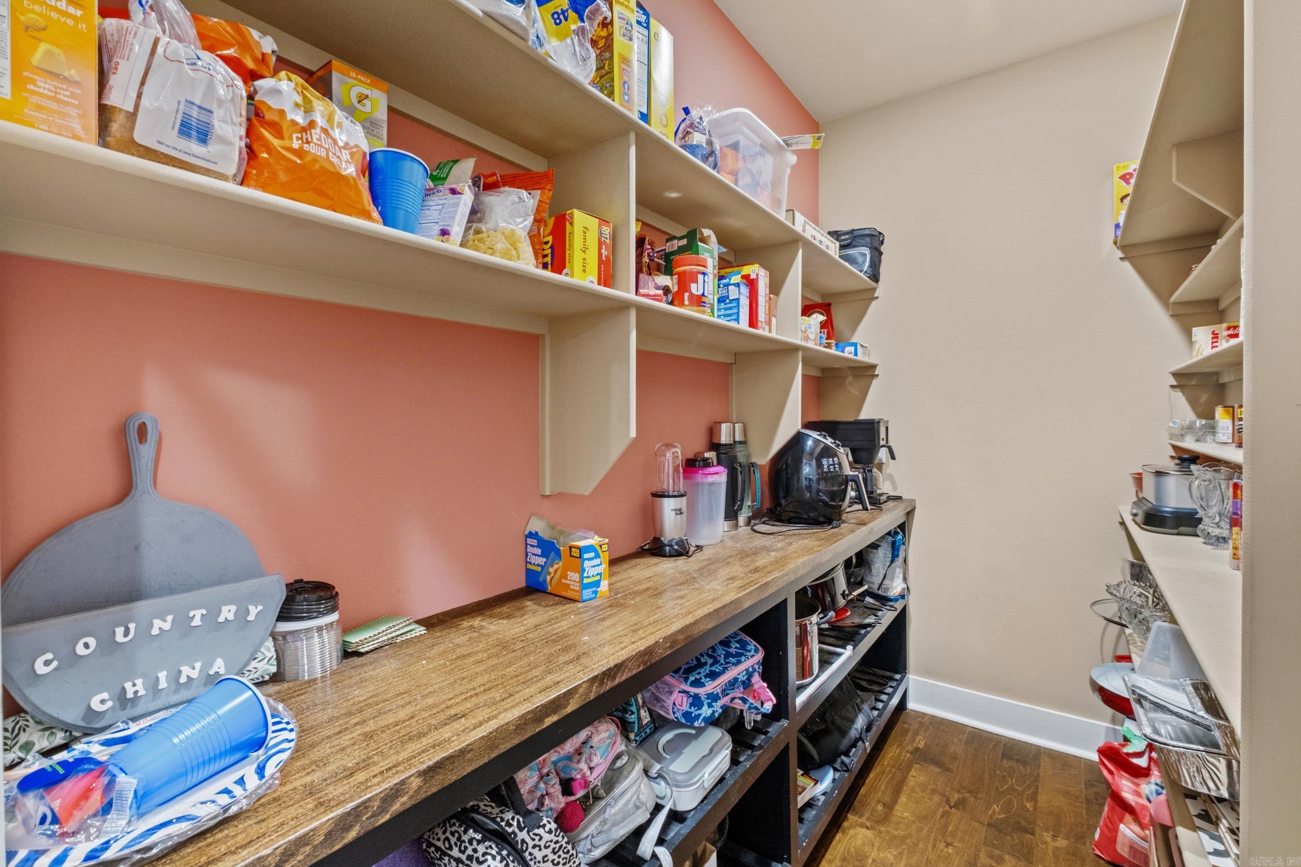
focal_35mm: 15
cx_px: 650
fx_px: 542
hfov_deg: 100.4
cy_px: 434
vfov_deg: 77.3
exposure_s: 2.5
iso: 400
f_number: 8
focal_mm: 10
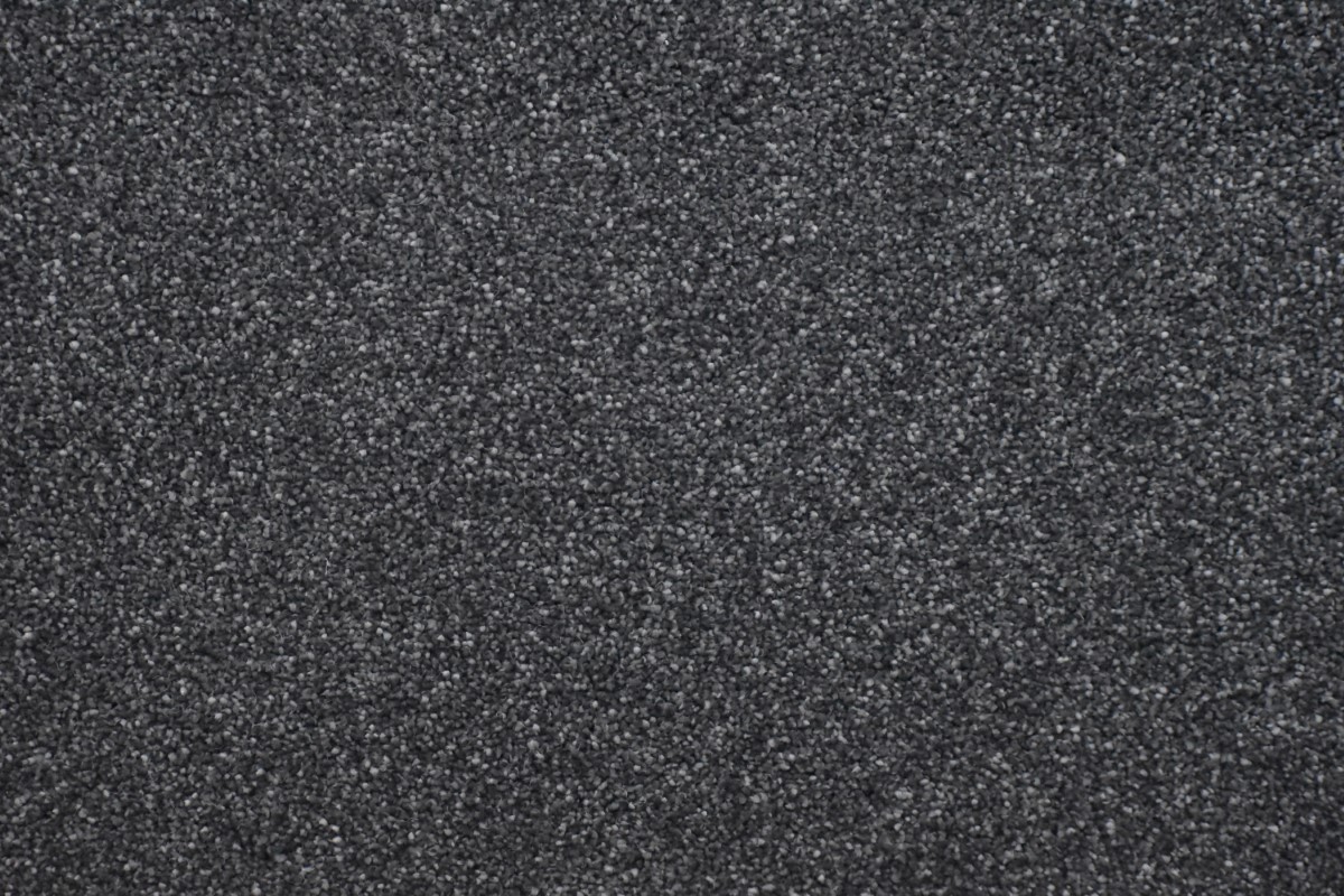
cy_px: 448
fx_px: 4816
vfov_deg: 10.6
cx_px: 672
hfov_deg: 15.9
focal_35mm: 129
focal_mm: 86
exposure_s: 1/125
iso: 11400
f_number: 4.8
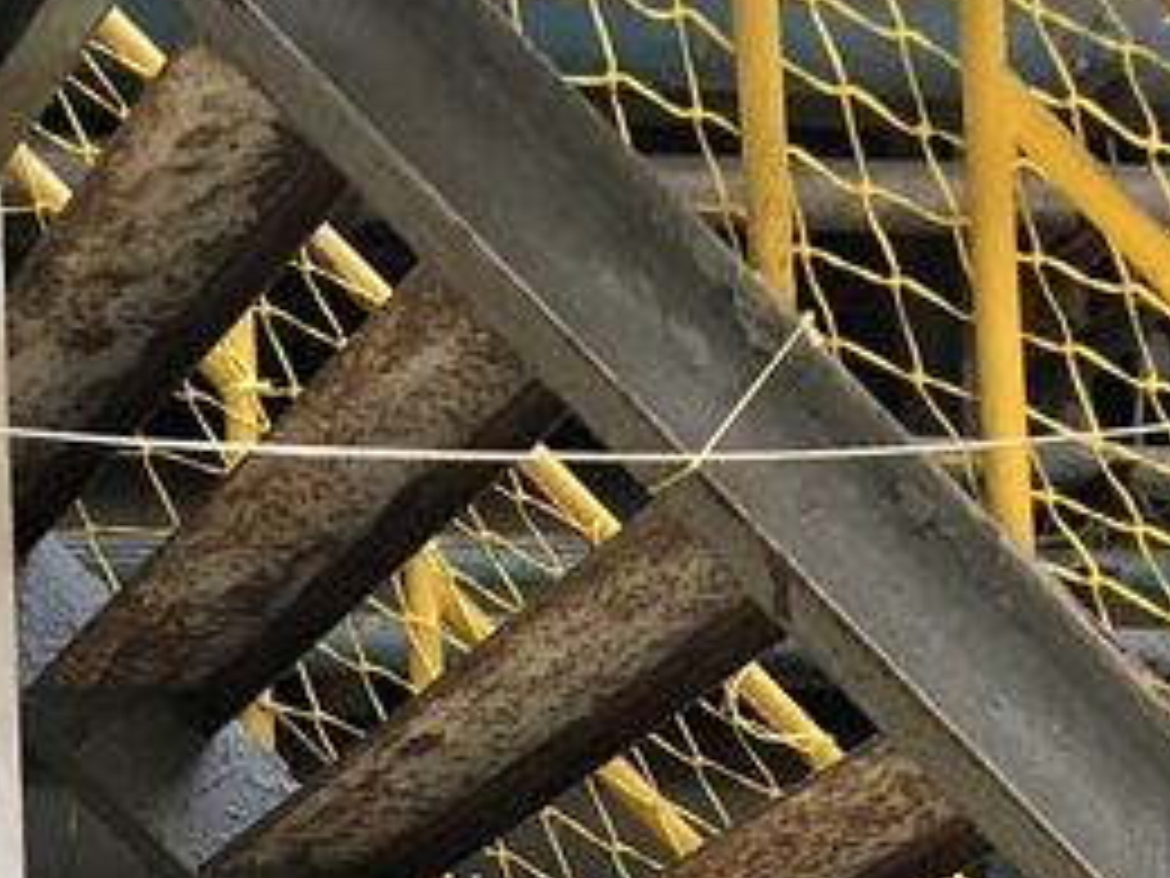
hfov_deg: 14.8
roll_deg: +1.2
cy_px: 1846
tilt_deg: -0.6
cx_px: -243
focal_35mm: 129
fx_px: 4360
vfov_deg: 10.4
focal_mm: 3.99
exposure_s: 1/30
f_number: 1.8
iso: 40
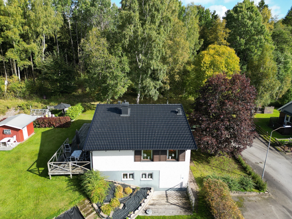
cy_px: 110
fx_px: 202
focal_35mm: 24
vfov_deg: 56.8
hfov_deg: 71.6
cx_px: 146
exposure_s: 1/1250
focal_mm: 6.72
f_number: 1.7
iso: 110
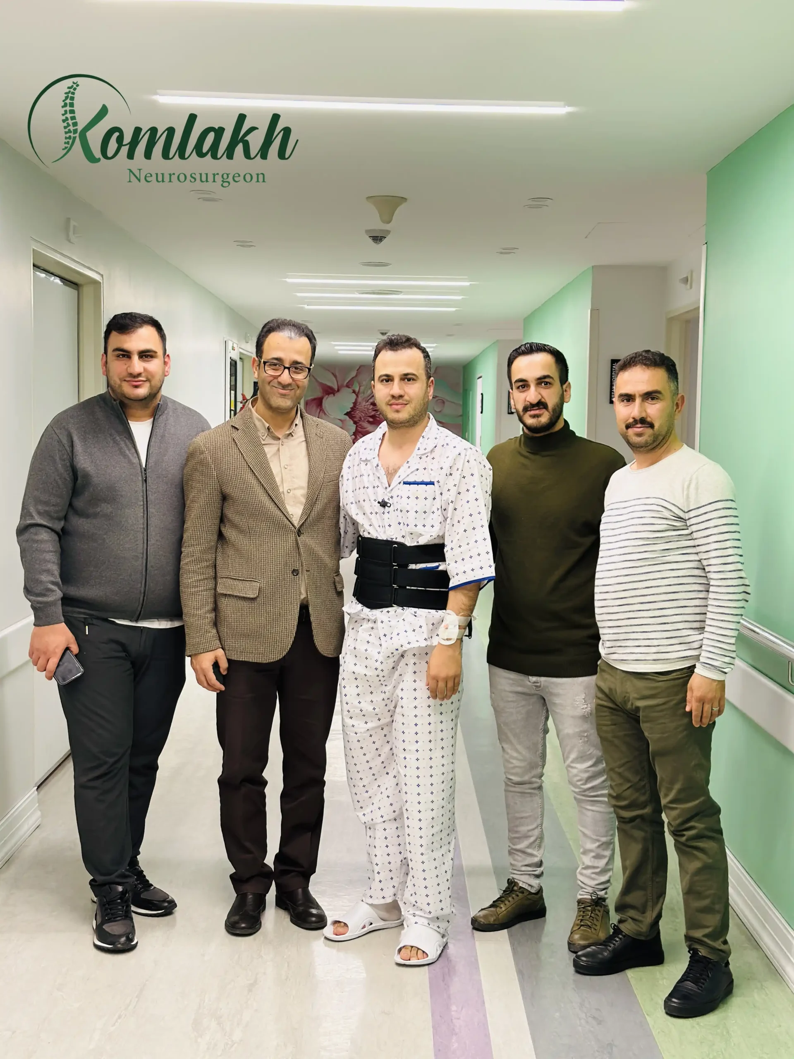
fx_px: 1468
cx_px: 397
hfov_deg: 30.3
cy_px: 530
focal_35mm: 48
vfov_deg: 39.7
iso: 125
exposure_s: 1/50
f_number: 1.78
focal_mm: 6.86
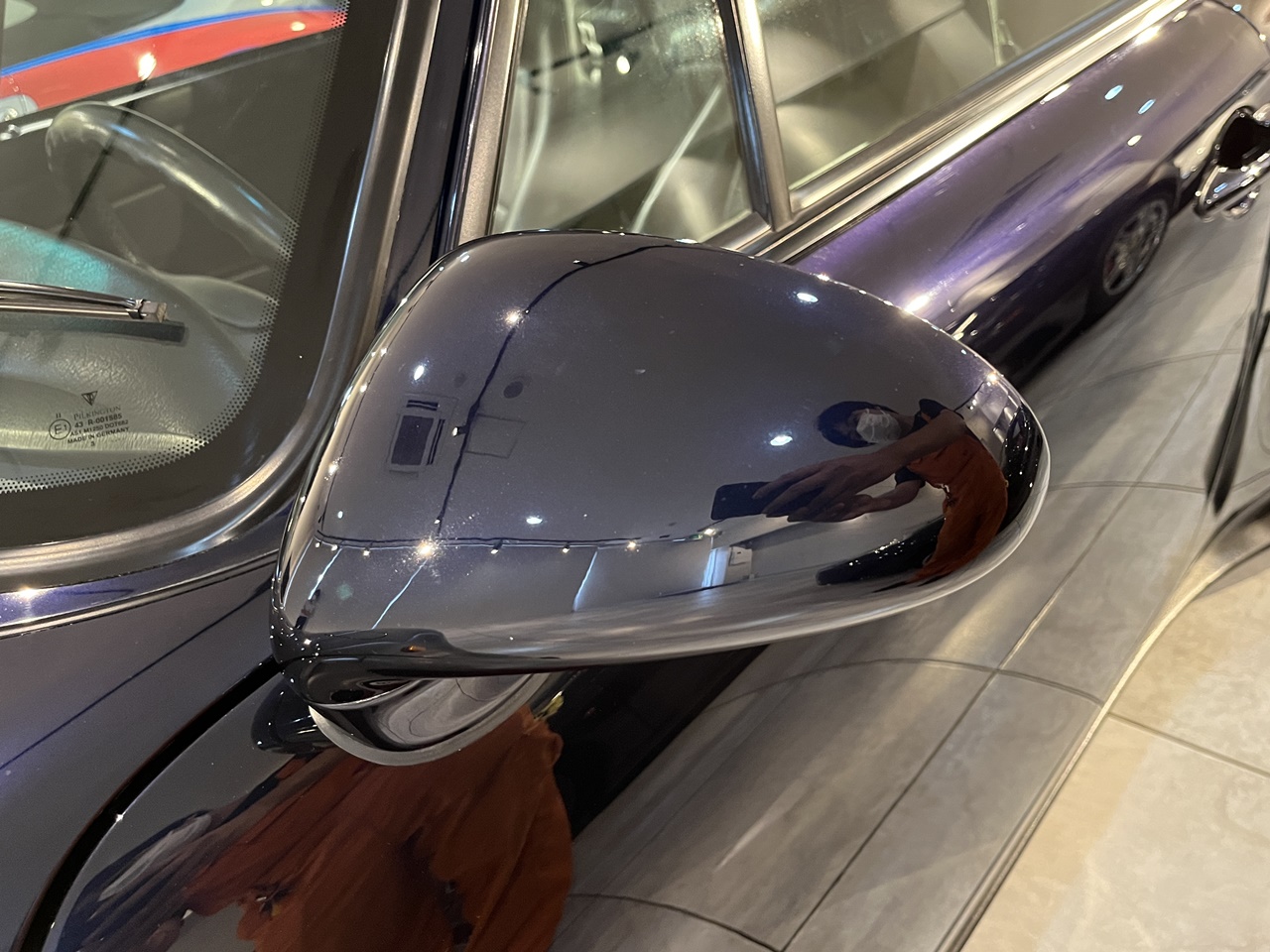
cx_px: 635
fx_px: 954
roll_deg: +11.1
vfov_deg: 53.1
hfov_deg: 67.3
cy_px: 476
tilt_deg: -29.6
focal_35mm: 26
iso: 500
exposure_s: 1/50
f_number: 1.6
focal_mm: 5.1
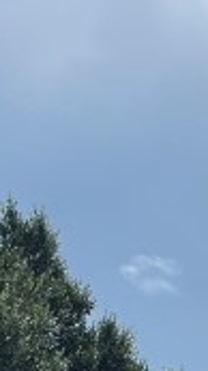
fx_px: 1651
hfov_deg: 6.9
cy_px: 669
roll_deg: +1.2
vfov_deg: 11.8
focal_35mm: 168
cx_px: 435
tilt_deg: +7.2
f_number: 1.6
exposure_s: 1/6135
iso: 32
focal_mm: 4.2
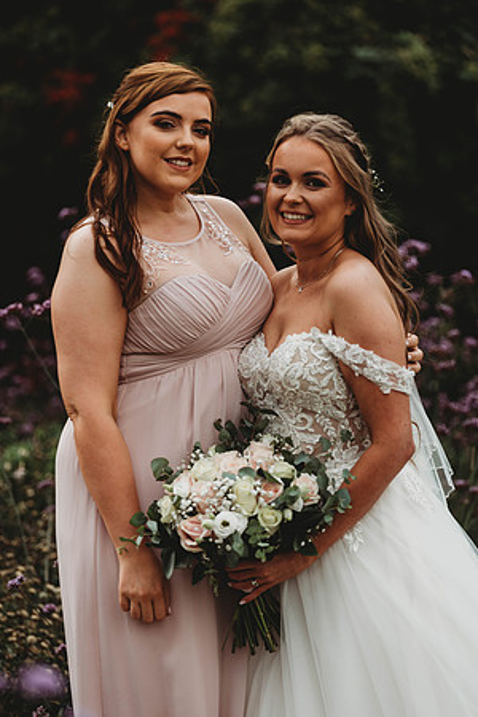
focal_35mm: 135
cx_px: 239
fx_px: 2689
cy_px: 358
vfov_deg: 15.2
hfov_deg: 10.2
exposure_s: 1/320
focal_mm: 135
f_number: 2.8
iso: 100
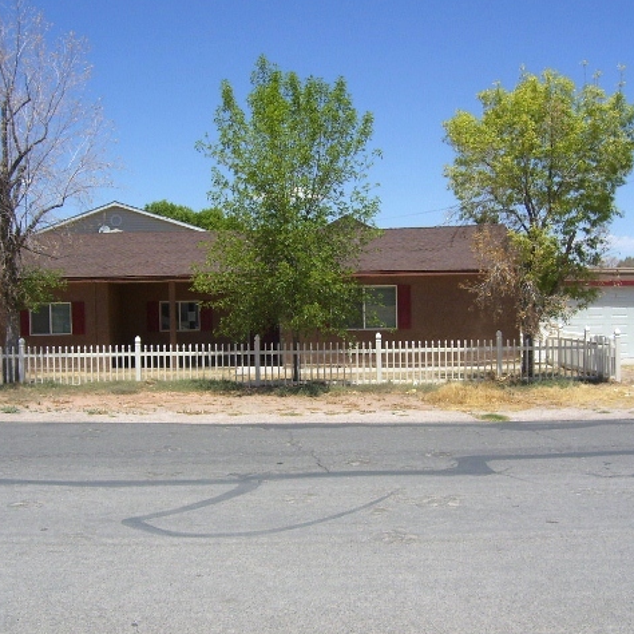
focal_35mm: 43
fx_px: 891
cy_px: 320
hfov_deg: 39.2
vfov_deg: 39.2
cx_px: 302
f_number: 4.8
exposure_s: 1/750
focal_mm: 6
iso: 80
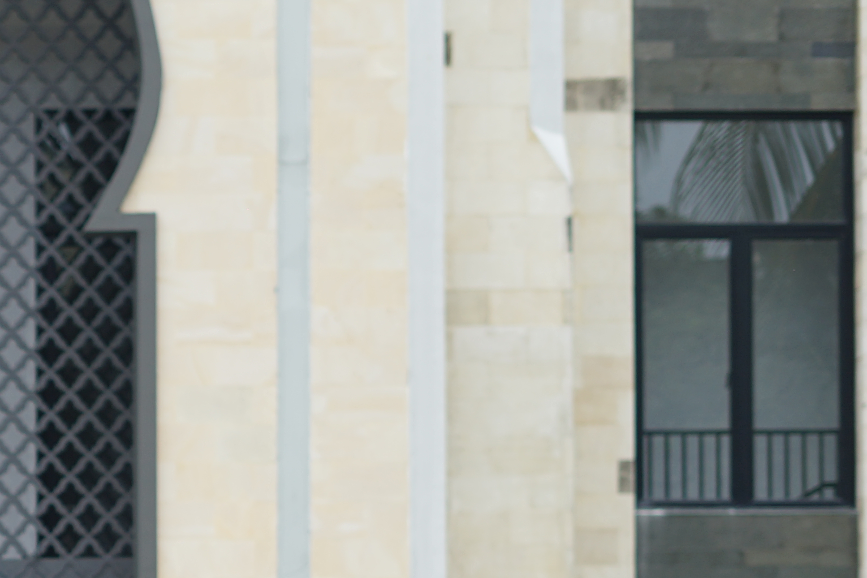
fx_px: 3733
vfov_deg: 8.7
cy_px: 772
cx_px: -272
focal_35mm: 155
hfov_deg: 12.8
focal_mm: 50
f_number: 2.5
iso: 100
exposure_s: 1/1000
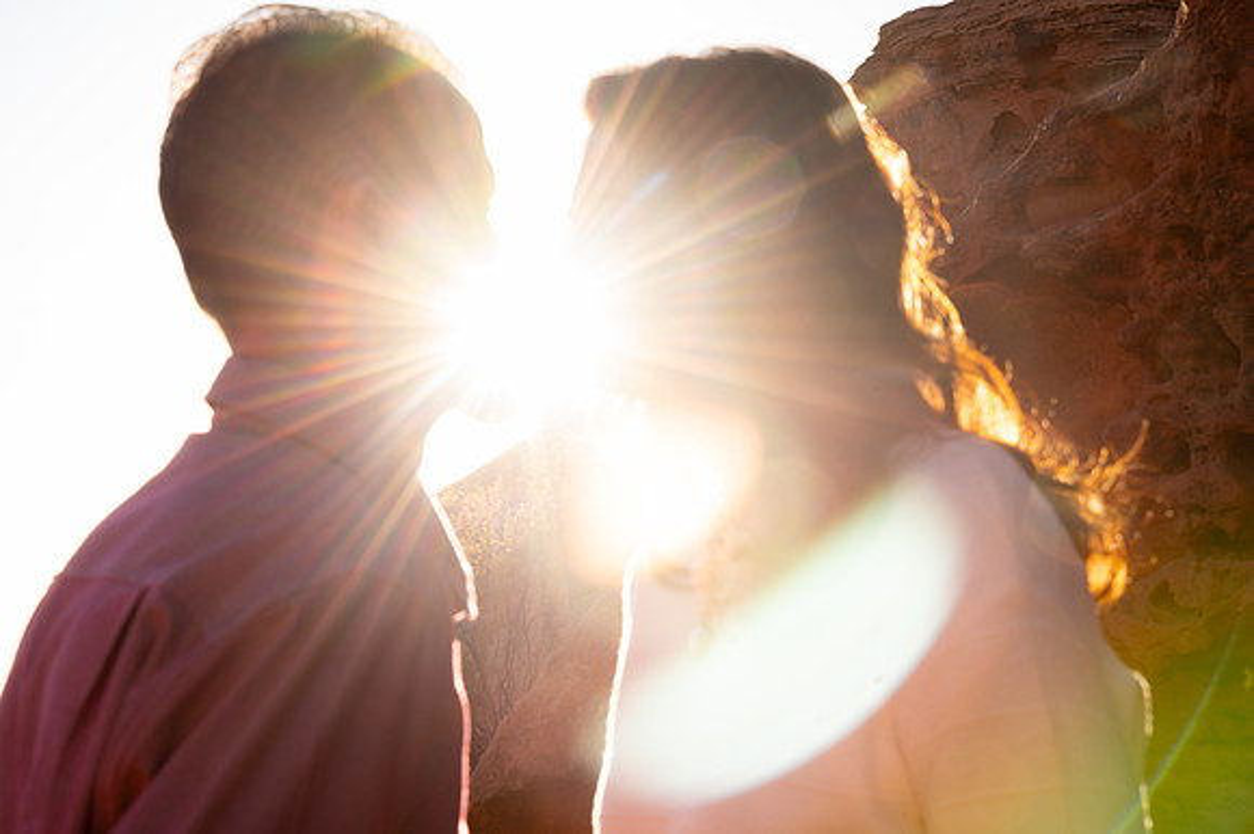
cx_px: 580
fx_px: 2469
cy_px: 386
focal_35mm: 71
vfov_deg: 19.2
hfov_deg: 28.5
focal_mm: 66
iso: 400
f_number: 16
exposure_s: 1/100
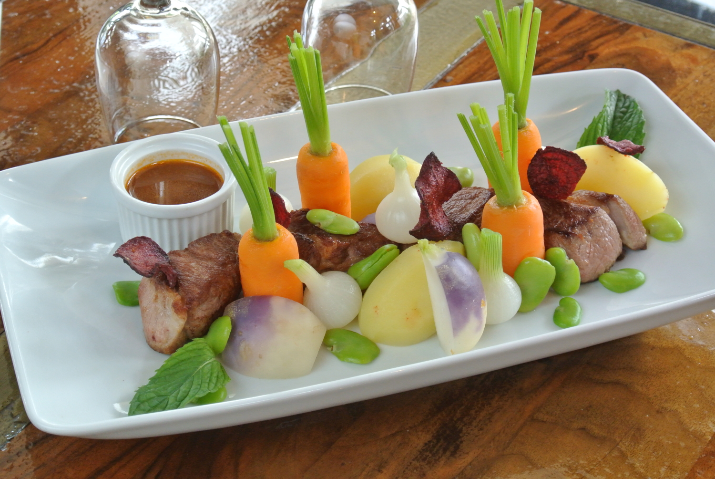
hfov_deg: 29.2
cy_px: 240
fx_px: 1372
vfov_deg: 19.8
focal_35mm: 69
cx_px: 358
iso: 720
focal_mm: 25.9
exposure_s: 1/60
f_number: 5.3
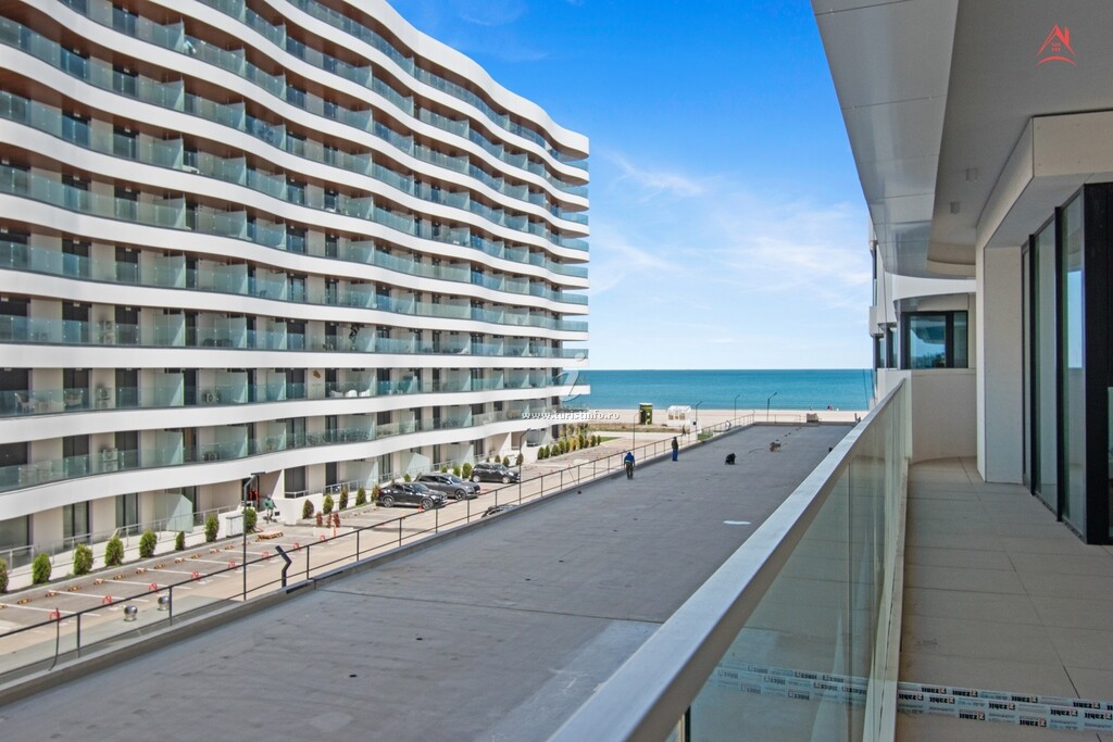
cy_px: 371
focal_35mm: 30
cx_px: 556
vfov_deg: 43.6
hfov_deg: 61.9
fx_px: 928
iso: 400
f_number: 10
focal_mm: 20
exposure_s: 1/640
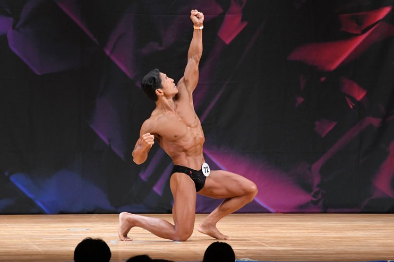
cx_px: 197
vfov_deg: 4.9
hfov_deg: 7.3
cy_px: 127
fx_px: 3085
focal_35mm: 282
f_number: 5.6
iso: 3200
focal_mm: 180
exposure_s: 1/400
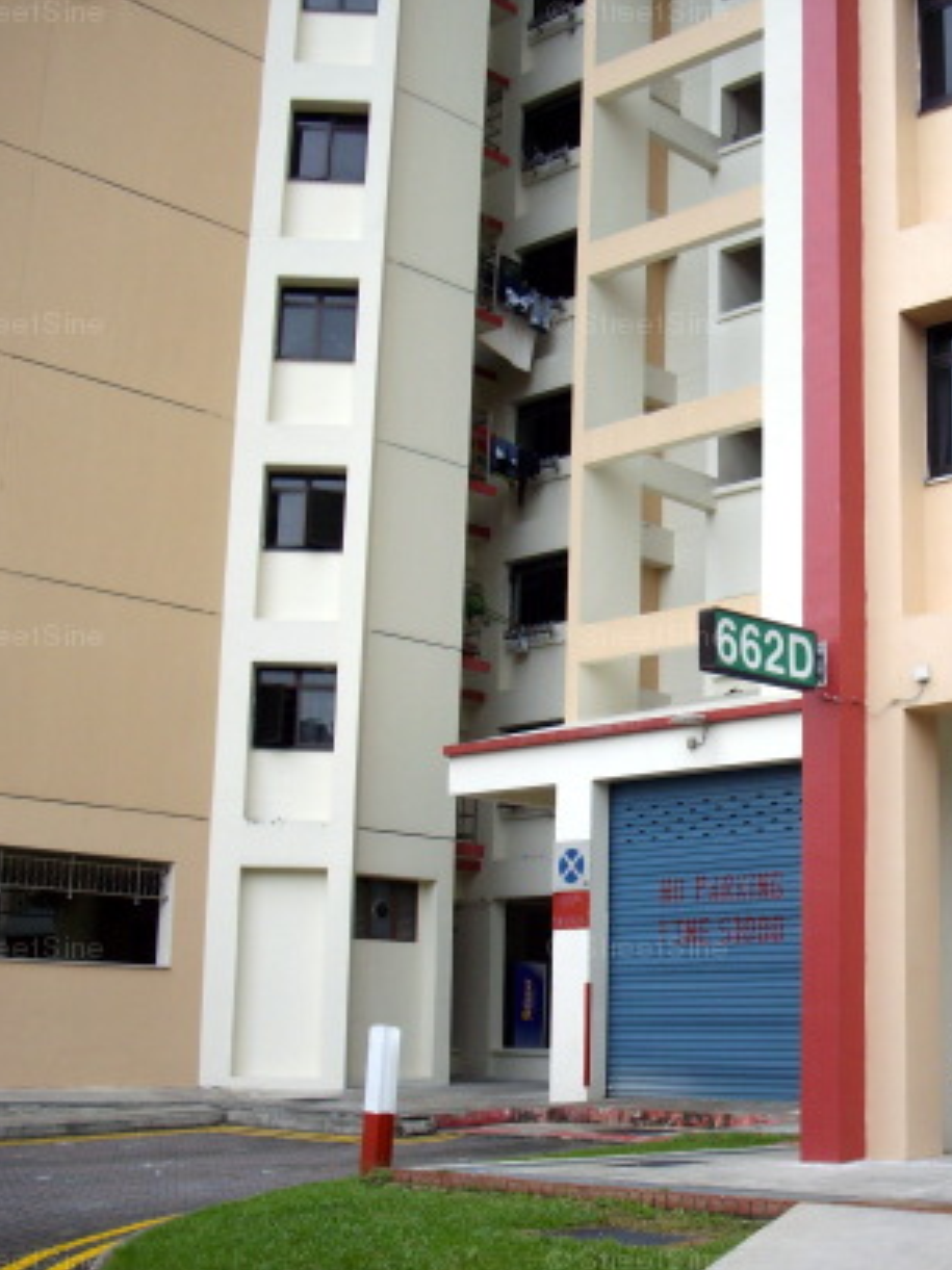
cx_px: 780
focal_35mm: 50
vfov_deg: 38.2
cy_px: 640
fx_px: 1834
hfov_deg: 28.4
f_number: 2.8
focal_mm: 6.2
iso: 80
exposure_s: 1/320
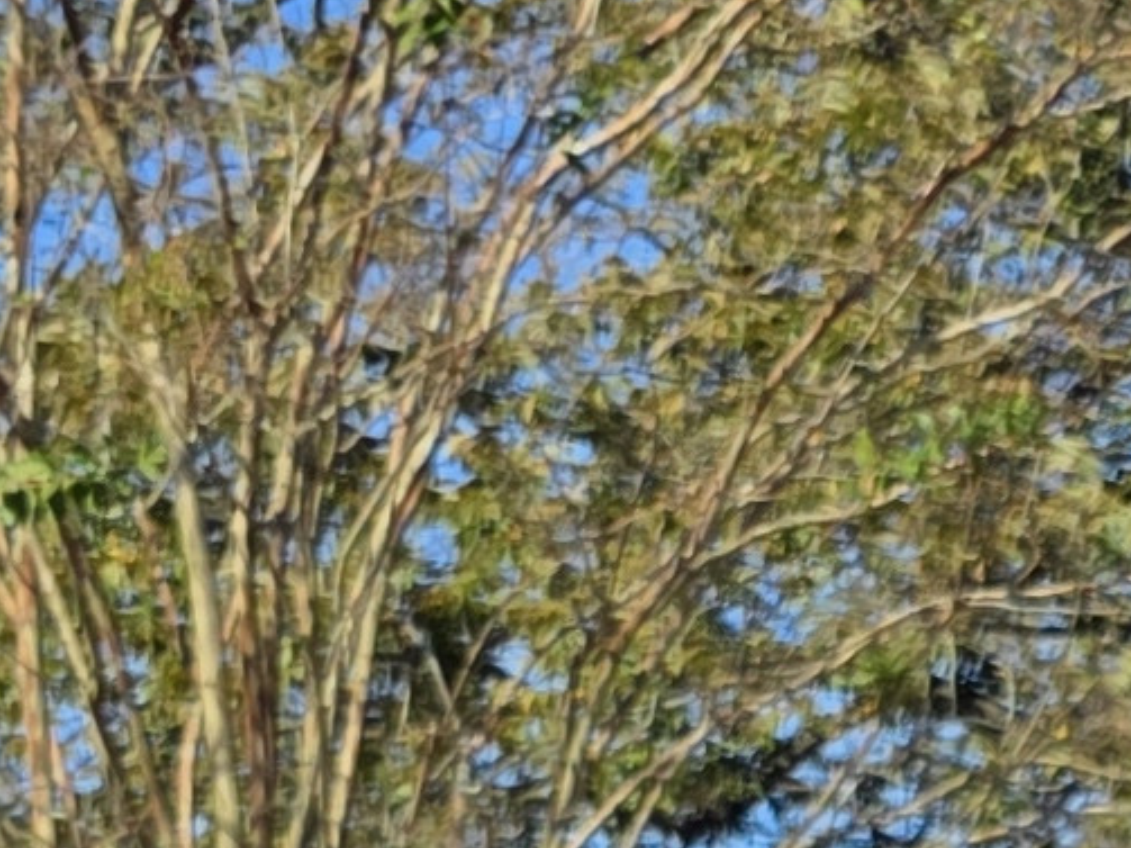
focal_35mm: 183
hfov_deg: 9.9
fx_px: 5978
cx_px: 2435
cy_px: 3070
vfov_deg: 6.8
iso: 80
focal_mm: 6.3
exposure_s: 1/5778
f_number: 1.7
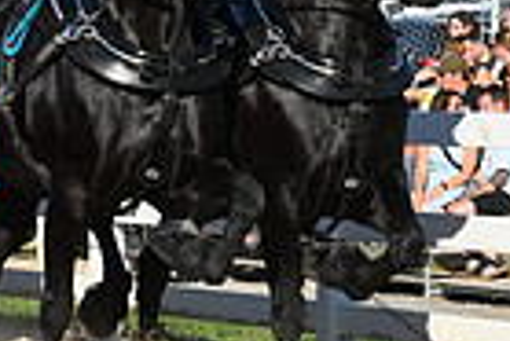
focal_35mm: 287
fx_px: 4070
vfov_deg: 4.8
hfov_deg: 7.1
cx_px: -88
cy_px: -75
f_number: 8
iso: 400
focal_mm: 46
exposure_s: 1/1117
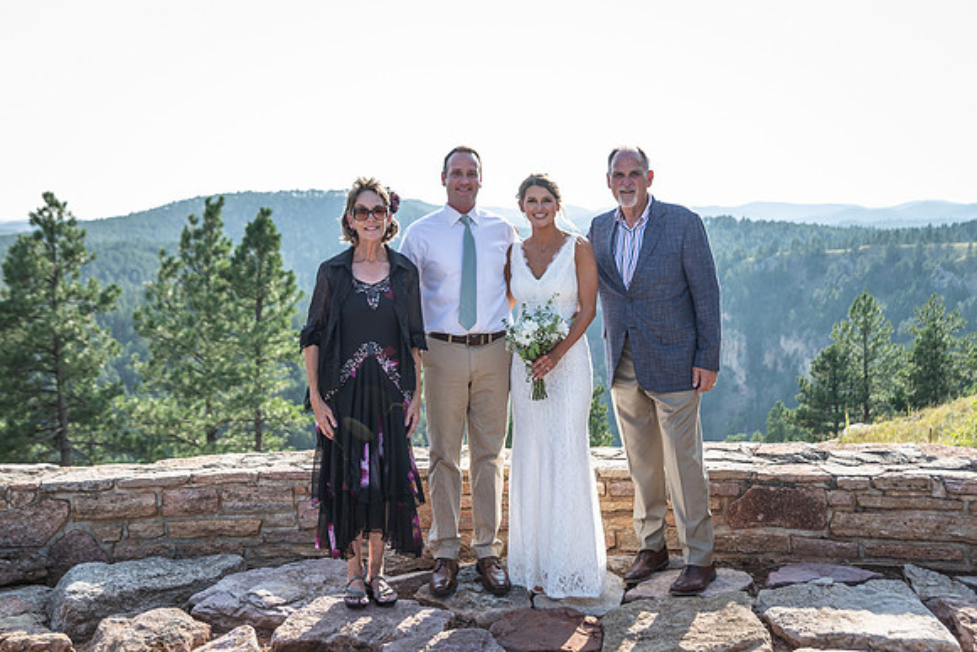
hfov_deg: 47.3
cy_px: 279
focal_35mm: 41
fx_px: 1117
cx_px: 488
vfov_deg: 32.5
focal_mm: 36
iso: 125
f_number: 3.5
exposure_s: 1/400
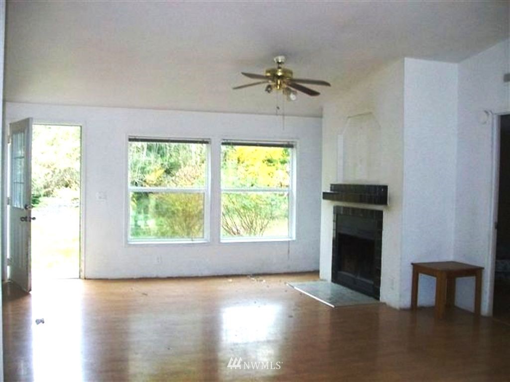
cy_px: 191
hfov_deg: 51.4
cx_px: 255
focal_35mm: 36
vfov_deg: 39.7
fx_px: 530
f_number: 2.7
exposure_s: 1/100
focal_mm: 6
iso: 160
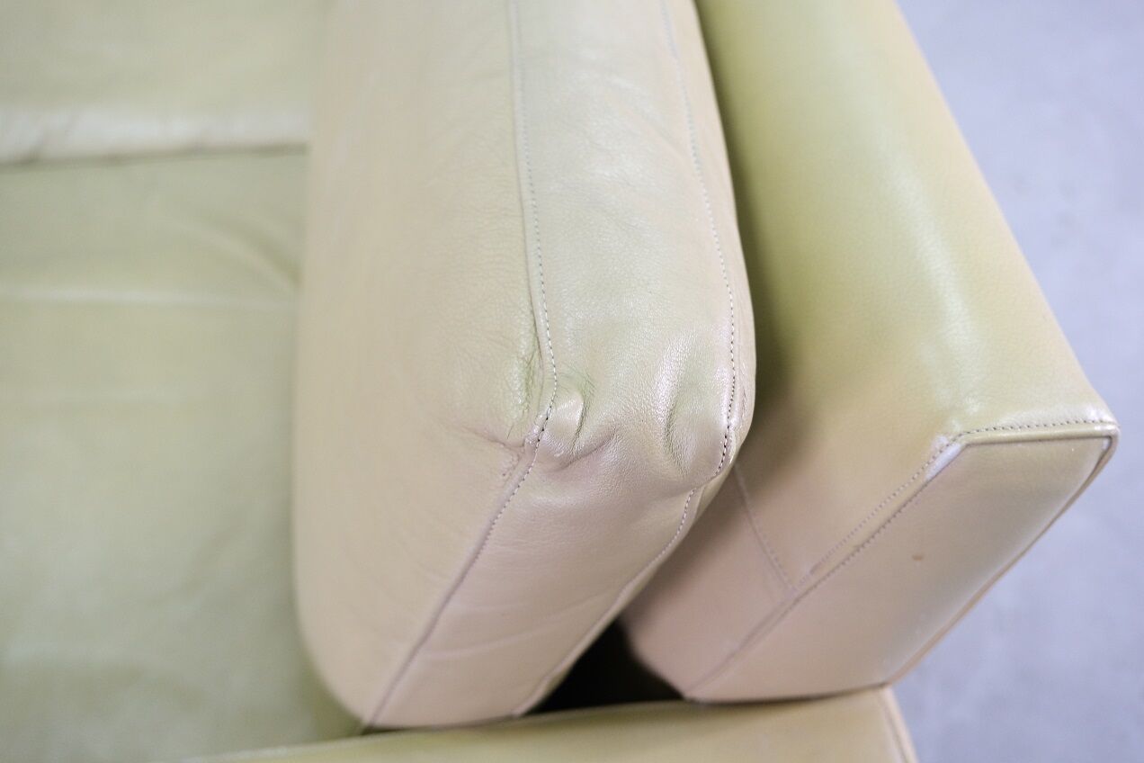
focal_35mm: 29
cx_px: 572
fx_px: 921
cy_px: 382
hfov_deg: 63.7
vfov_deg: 45.0
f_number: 4
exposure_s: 1/27
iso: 1600
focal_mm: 19.2
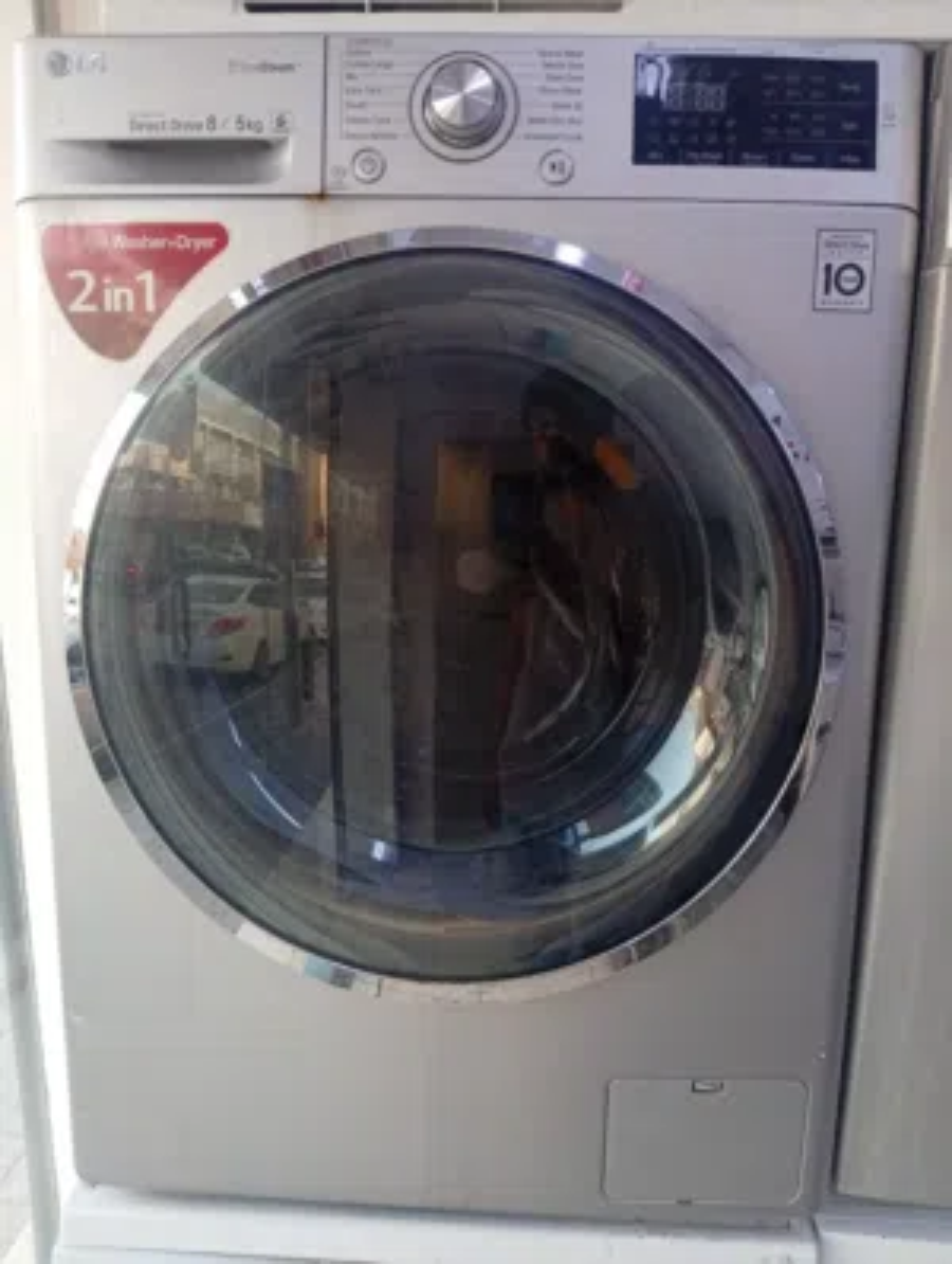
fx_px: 987
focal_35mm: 27
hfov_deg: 51.5
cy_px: 632
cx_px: 476
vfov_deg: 65.2
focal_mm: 3.98
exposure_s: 1/50
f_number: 1.8
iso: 107
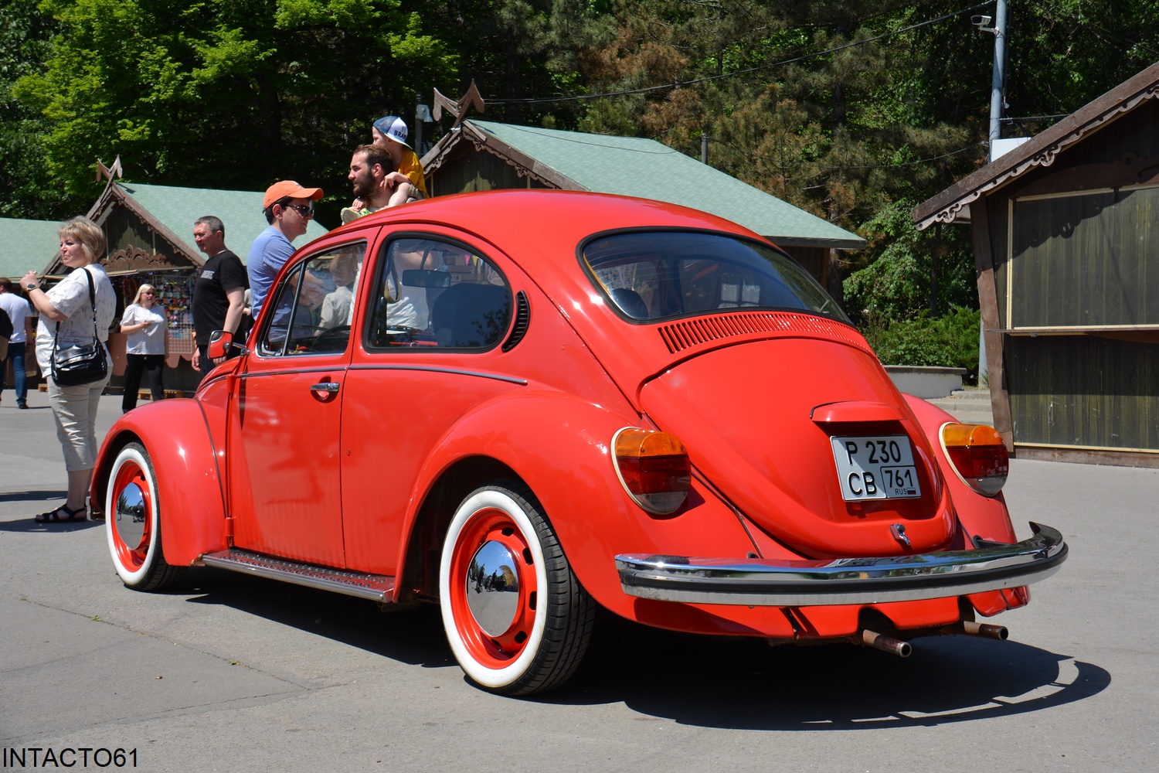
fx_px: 1545
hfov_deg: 41.1
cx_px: 580
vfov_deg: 28.1
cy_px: 386
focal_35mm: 48
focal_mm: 32
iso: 100
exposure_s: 1/250
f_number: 8
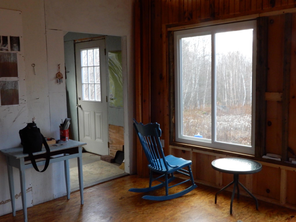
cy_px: 111
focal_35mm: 38
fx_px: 325
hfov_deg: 49.0
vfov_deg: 37.7
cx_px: 148
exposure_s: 1/20
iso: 400
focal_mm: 6.8
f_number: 7.1
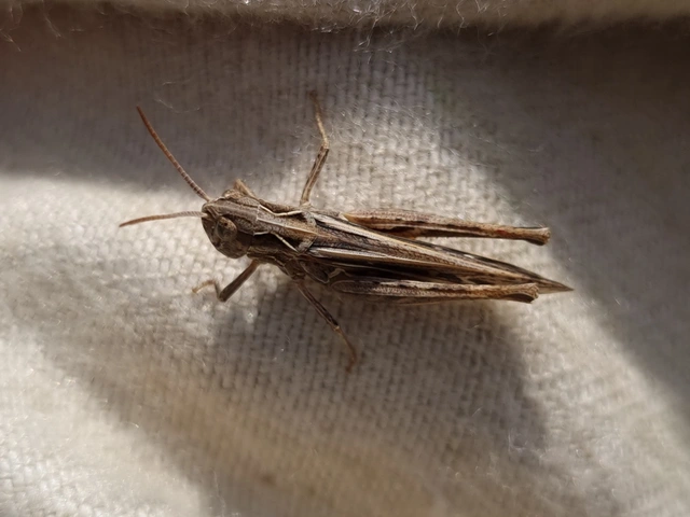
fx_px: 518
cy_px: 258
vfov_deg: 53.1
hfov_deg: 67.3
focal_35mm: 26
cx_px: 345
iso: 50
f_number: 1.8
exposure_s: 1/5000
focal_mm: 5.4
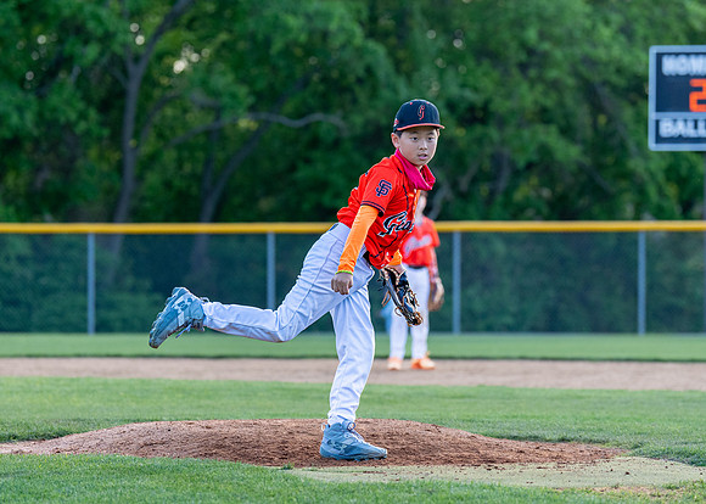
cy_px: 271
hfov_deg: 10.6
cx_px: 361
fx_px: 3793
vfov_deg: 7.6
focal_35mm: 189
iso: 500
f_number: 2.8
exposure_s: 1/1250
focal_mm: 115
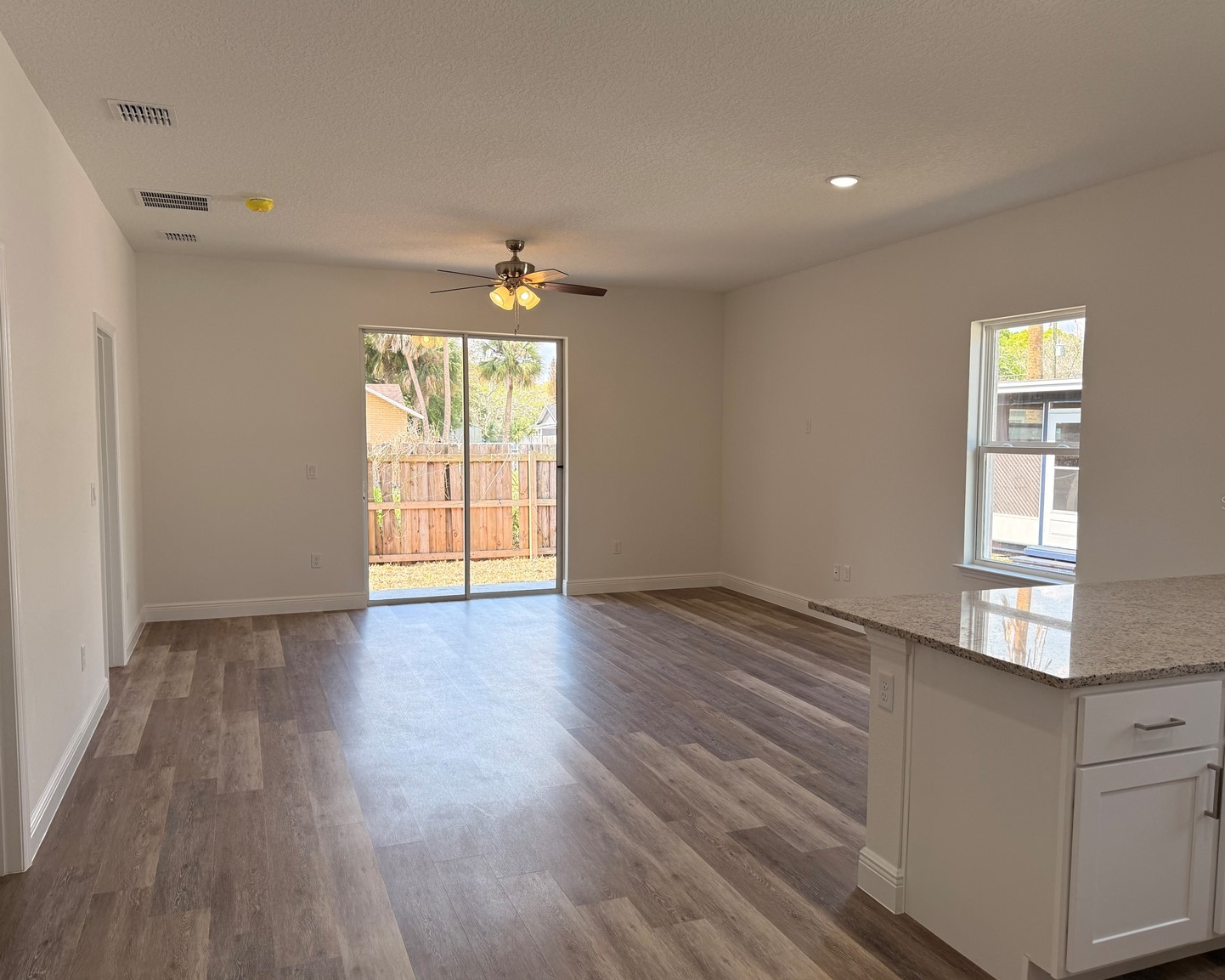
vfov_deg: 54.9
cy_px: 502
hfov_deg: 66.0
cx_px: 622
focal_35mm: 26
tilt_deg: -4.0
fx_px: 942
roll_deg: -0.3
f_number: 1.78
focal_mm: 6.76
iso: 100
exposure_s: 1/473
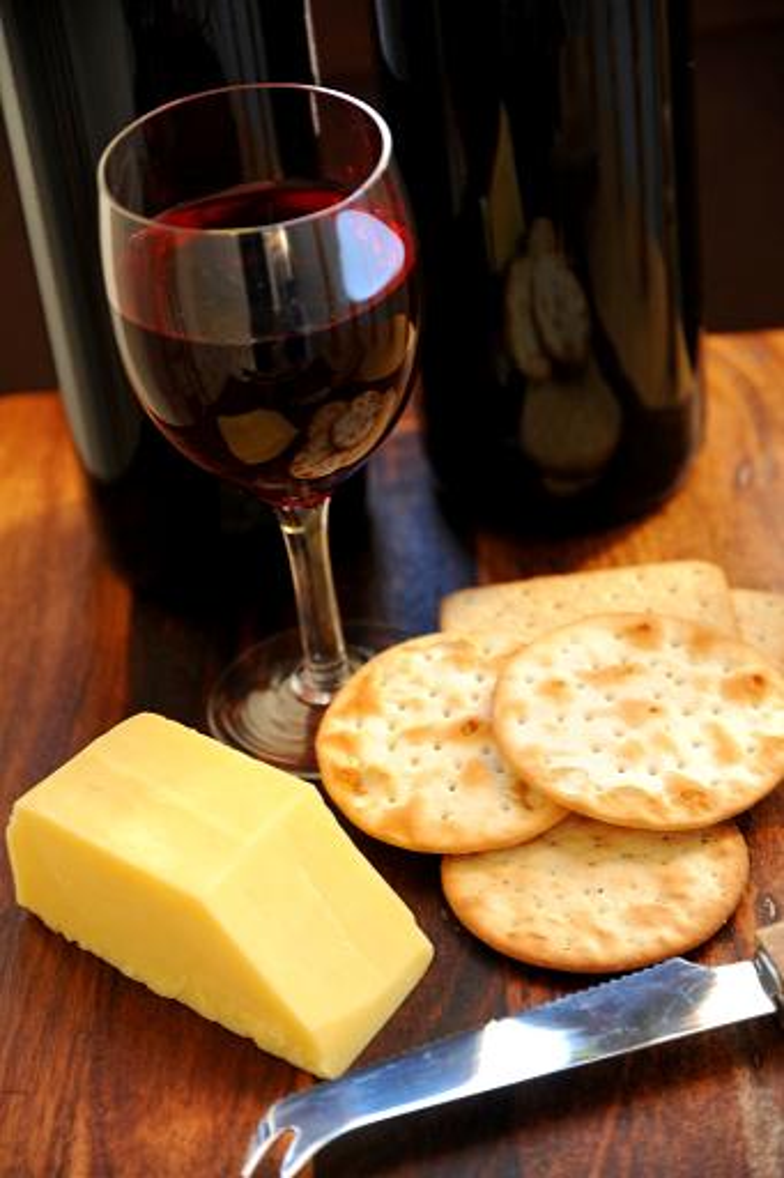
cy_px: 589
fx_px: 3922
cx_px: 392
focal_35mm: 120
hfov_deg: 11.4
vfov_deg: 17.1
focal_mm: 120
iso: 200
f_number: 5.6
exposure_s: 1/10
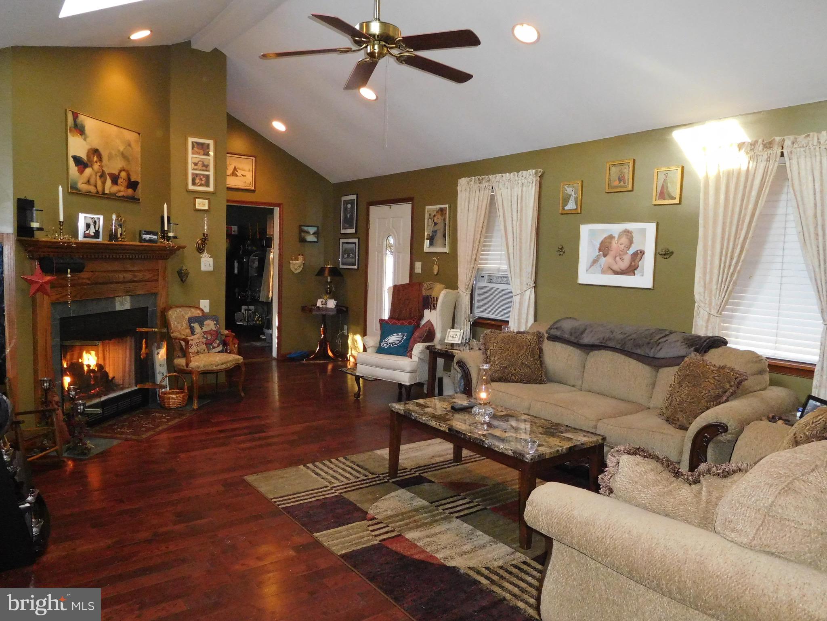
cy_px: 310
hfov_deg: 69.4
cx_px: 414
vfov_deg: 54.9
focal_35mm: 25
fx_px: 597
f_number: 3.4
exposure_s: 1/30
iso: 900
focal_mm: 4.5
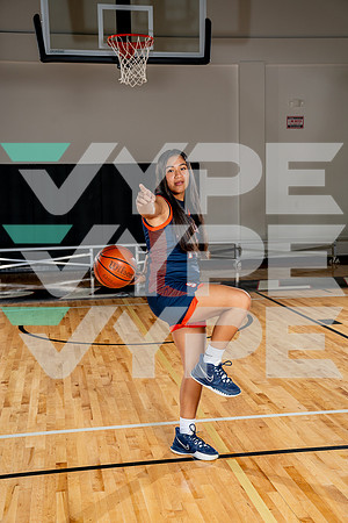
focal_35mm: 48
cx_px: 174
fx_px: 696
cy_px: 262
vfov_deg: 41.1
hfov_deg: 28.1
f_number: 5.6
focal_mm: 48
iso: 200
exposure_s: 1/250
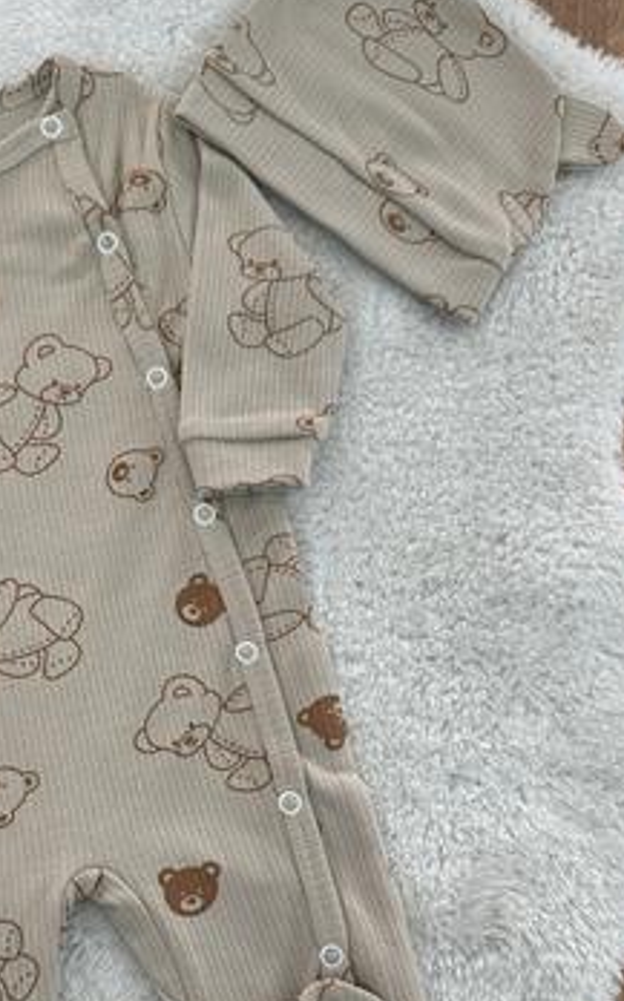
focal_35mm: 39
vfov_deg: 49.7
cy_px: 654
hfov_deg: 31.9
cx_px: 135
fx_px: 1063
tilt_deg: -80.4
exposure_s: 1/100
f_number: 1.78
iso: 125
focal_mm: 6.86
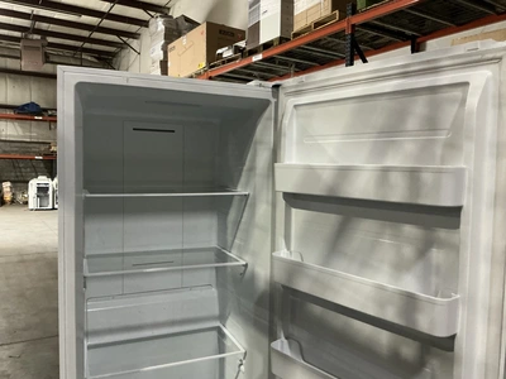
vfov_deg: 49.7
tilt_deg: -2.4
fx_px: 409
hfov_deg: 63.4
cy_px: 190
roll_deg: -1.8
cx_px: 253
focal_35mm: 28
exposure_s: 1/52
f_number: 1.8
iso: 320
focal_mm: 3
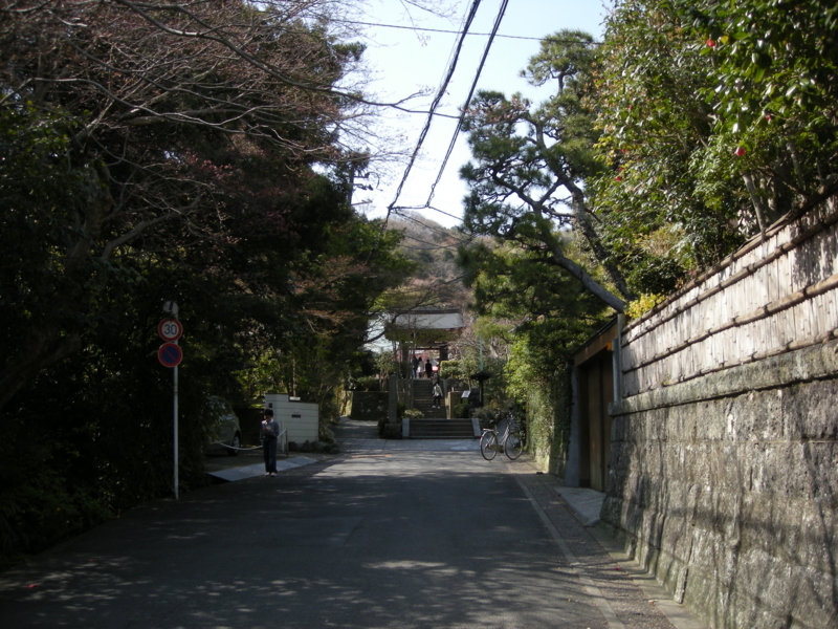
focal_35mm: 35
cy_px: 314
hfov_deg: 52.6
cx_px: 419
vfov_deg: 40.7
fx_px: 847
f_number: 2.8
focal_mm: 5.7
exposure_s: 1/388
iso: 64
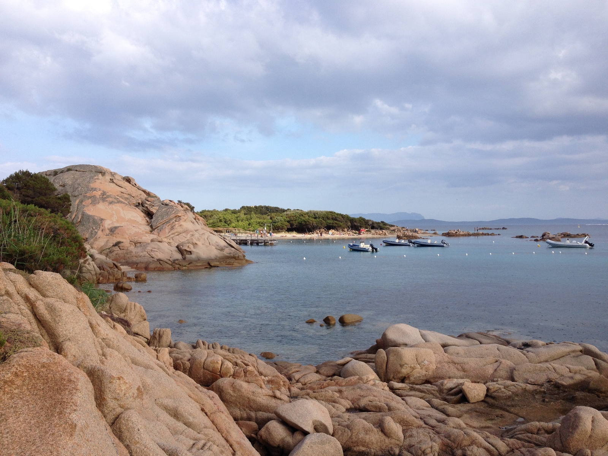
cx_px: 304
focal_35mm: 35
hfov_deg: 52.6
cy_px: 228
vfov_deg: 40.7
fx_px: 615
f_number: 2.4
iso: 50
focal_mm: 4.28
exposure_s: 1/951
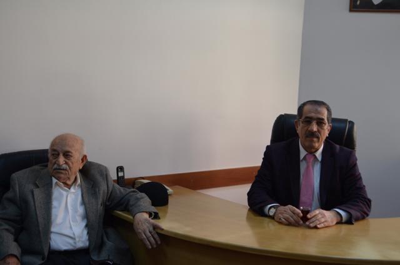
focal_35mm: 51
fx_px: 566
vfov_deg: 26.4
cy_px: 132
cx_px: 200
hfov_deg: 39.0
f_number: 5
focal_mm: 34
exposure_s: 1/60
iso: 450
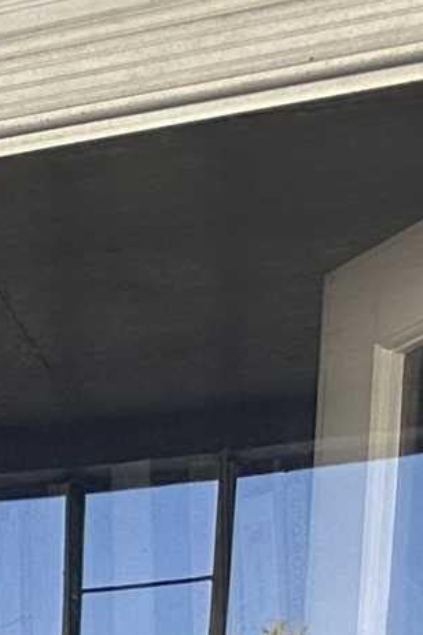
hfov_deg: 6.2
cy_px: 1490
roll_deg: -0.8
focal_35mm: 166
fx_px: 2926
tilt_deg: -4.4
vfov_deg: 10.7
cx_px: -1487
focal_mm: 6.86
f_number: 1.78
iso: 80
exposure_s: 1/450
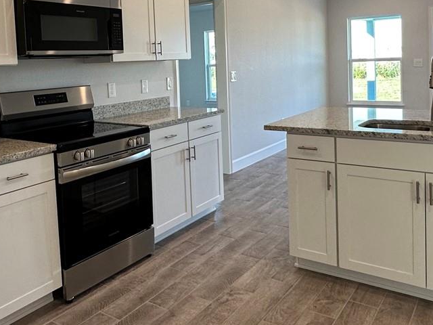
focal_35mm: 35
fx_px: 438
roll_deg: +2.3
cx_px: 185
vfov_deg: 39.8
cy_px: 87
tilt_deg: -3.8
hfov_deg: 52.4
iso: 160
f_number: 2.2
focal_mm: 2.22
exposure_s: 1/120
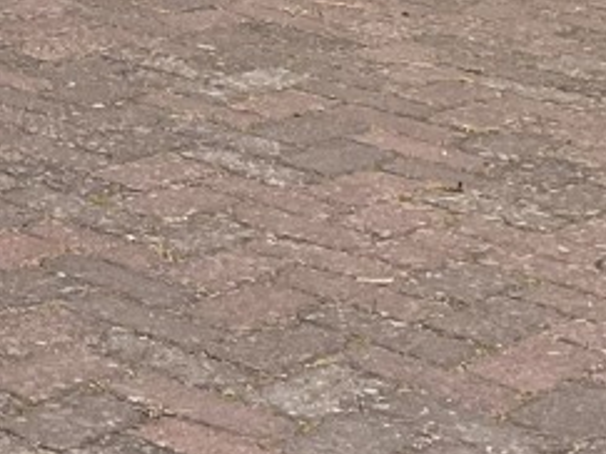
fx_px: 2992
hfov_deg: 10.6
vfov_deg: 7.8
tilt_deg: +0.6
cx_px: -601
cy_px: -763
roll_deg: -3.2
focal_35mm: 171
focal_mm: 5.1
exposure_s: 1/9901
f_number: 1.6
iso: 50
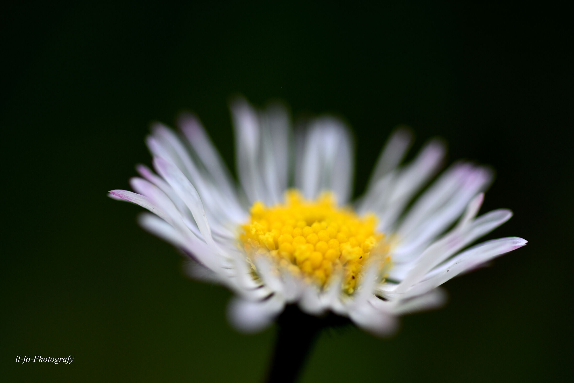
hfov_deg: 13.0
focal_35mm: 158
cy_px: 192
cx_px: 287
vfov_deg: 8.7
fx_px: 2511
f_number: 5.3
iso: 200
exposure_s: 1/320
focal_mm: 105
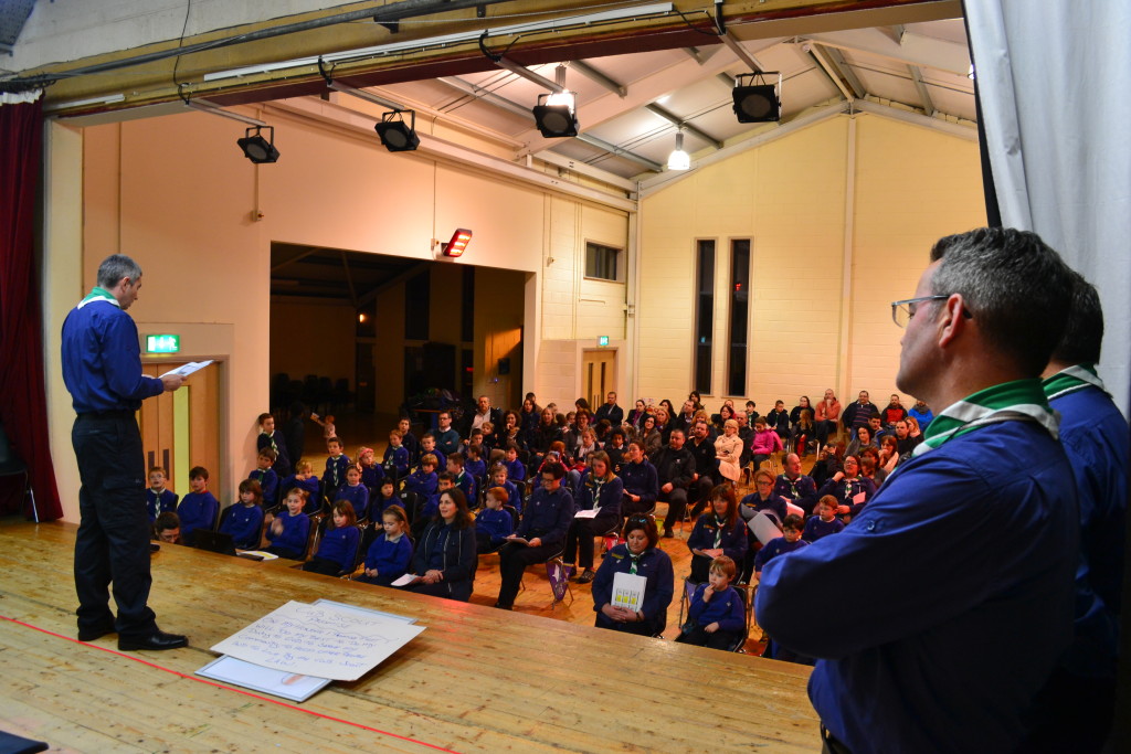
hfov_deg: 67.4
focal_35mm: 27
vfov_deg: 47.9
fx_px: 848
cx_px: 566
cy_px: 377
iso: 560
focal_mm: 18
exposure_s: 1/15
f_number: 6.3
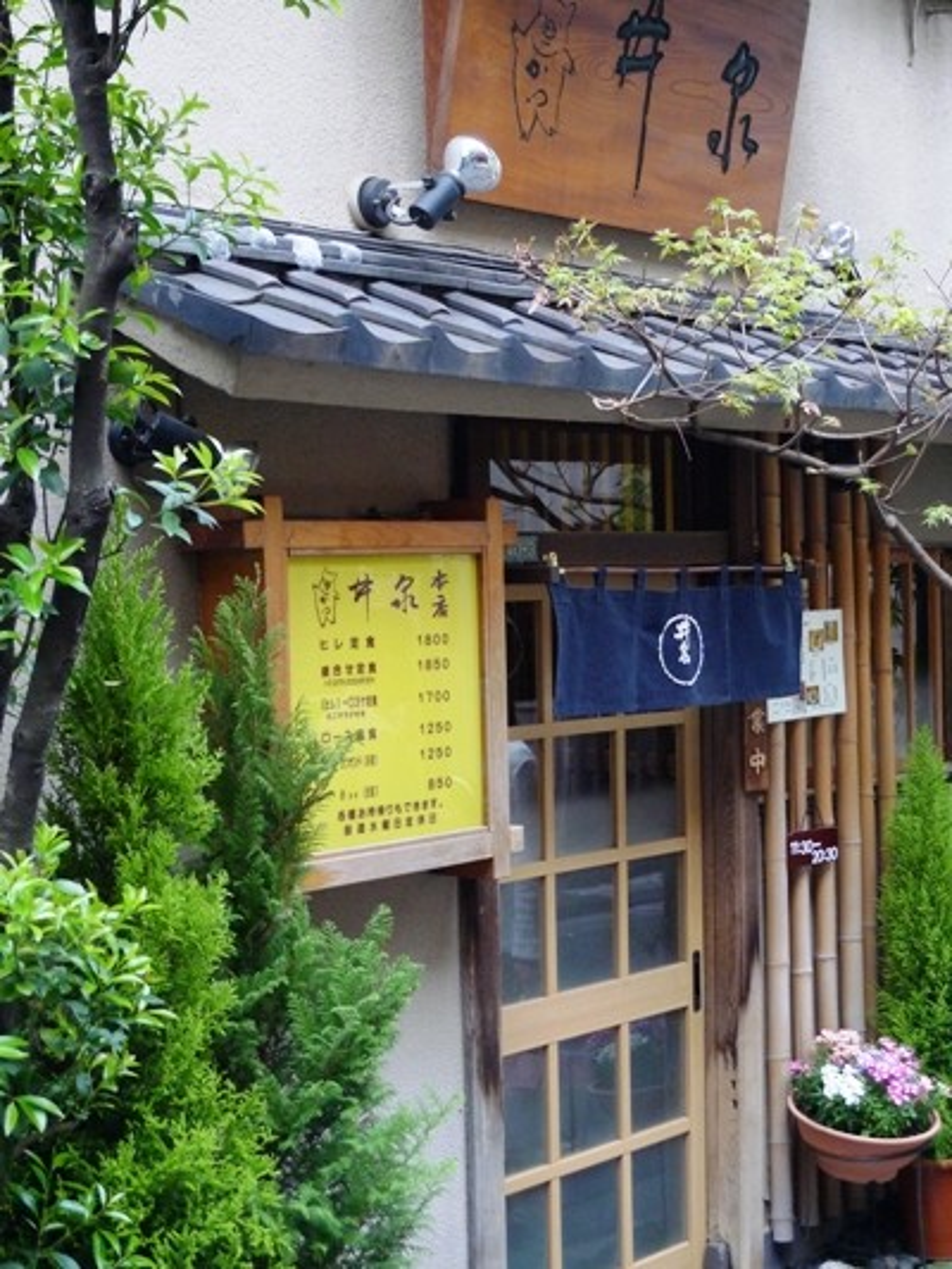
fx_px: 2199
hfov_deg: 24.4
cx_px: 476
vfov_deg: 32.2
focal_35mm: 60
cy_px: 634
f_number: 2.8
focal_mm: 12.8
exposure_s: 1/125
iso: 400
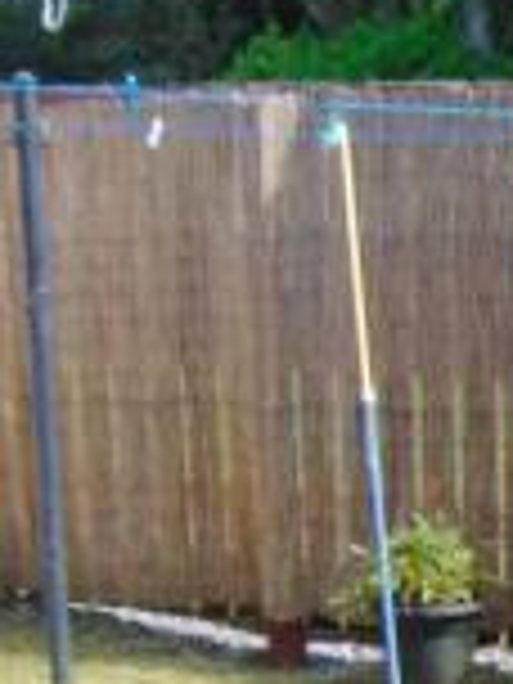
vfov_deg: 19.8
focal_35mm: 96
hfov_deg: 15.0
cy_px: 700
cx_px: 587
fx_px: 1897
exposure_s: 1/250
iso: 80
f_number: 3
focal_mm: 4.5
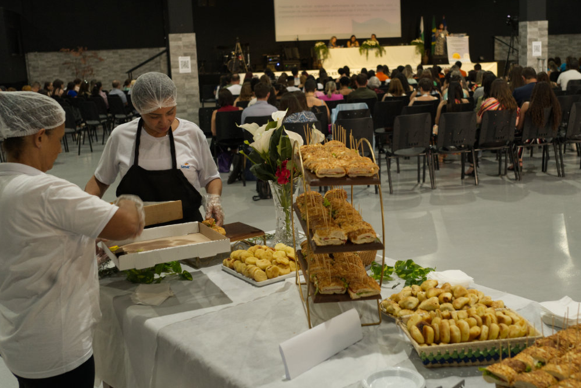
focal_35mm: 42
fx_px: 678
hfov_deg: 46.3
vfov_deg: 31.9
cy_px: 165
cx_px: 326
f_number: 4
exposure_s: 1/100
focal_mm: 35
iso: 3200
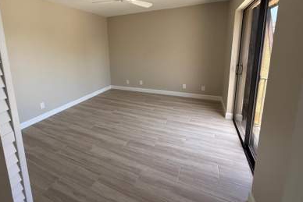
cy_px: 75
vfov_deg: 66.3
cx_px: 130
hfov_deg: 89.4
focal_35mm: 18
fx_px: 152
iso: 125
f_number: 2.2
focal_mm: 2.22
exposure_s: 1/99
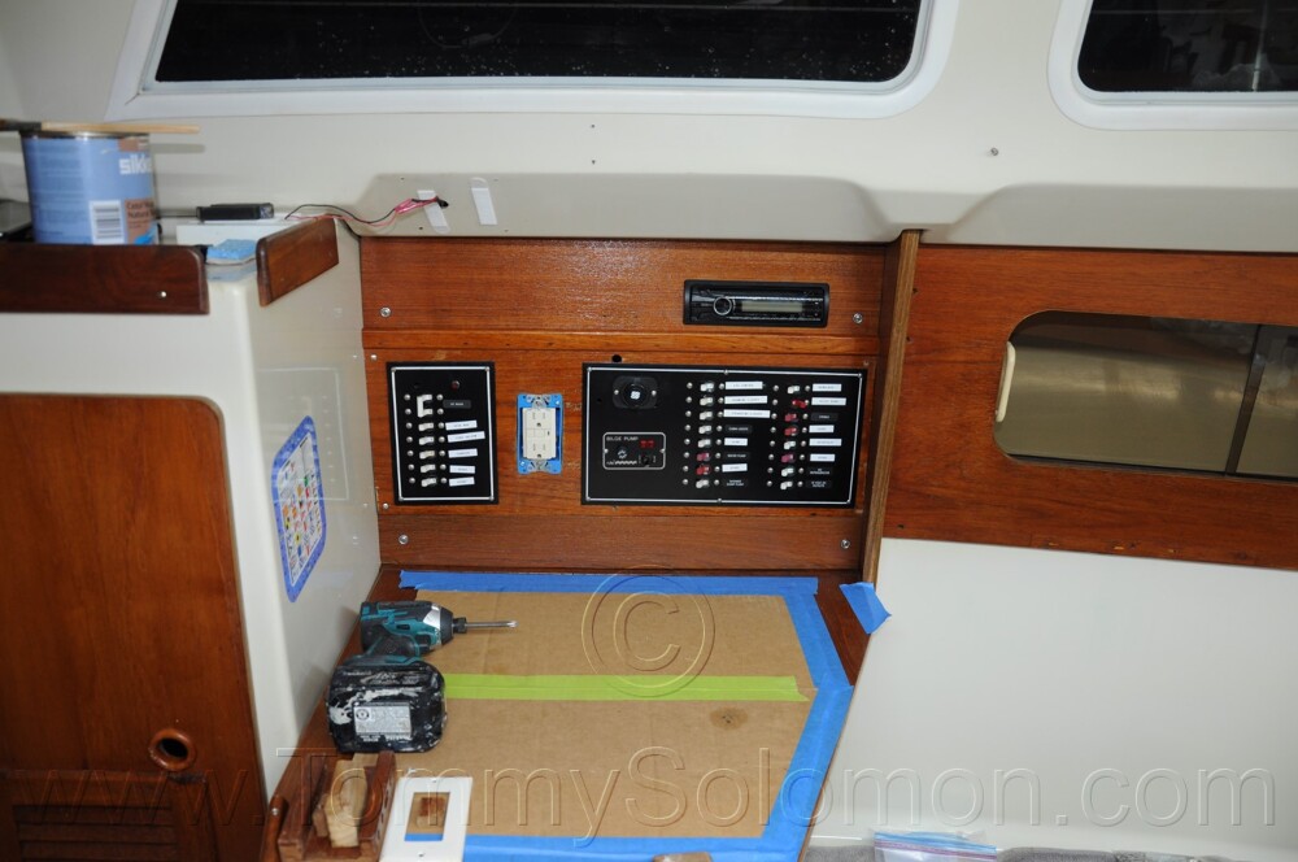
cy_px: 431
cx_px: 649
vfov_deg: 47.8
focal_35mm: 27
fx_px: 972
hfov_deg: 67.4
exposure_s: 1/60
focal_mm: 18
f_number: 3.5
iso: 400
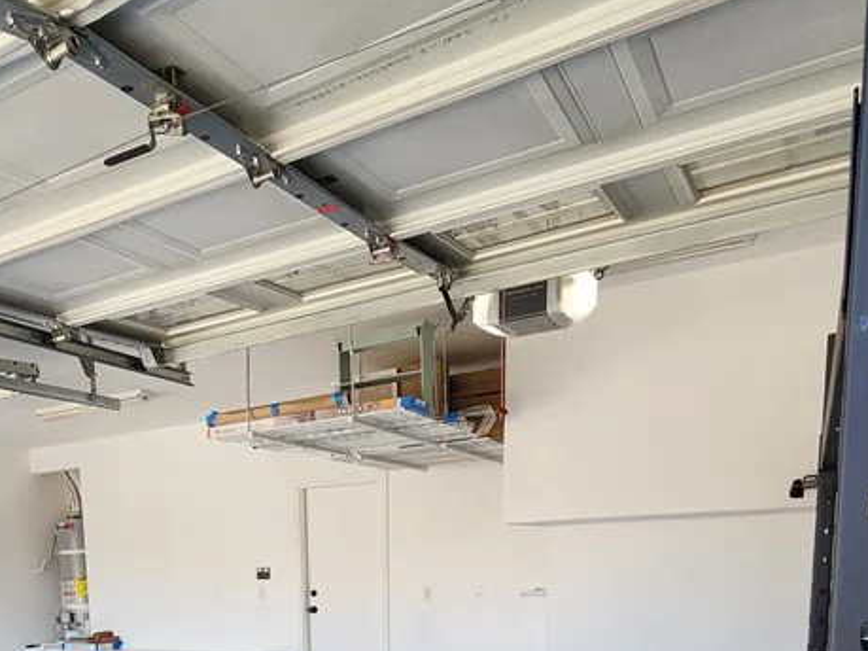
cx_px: 286
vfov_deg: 40.5
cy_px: 689
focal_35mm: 29
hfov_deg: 60.1
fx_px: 727
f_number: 2.2
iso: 50
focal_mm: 2.2
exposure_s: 1/122
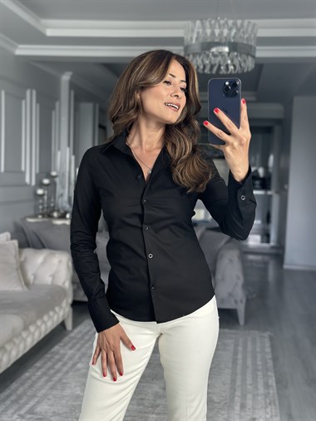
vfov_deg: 39.6
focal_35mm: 48
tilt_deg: -19.4
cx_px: 158
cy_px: 210
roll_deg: -0.4
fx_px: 584
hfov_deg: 30.3
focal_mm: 6.86
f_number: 1.78
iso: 125
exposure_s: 1/94
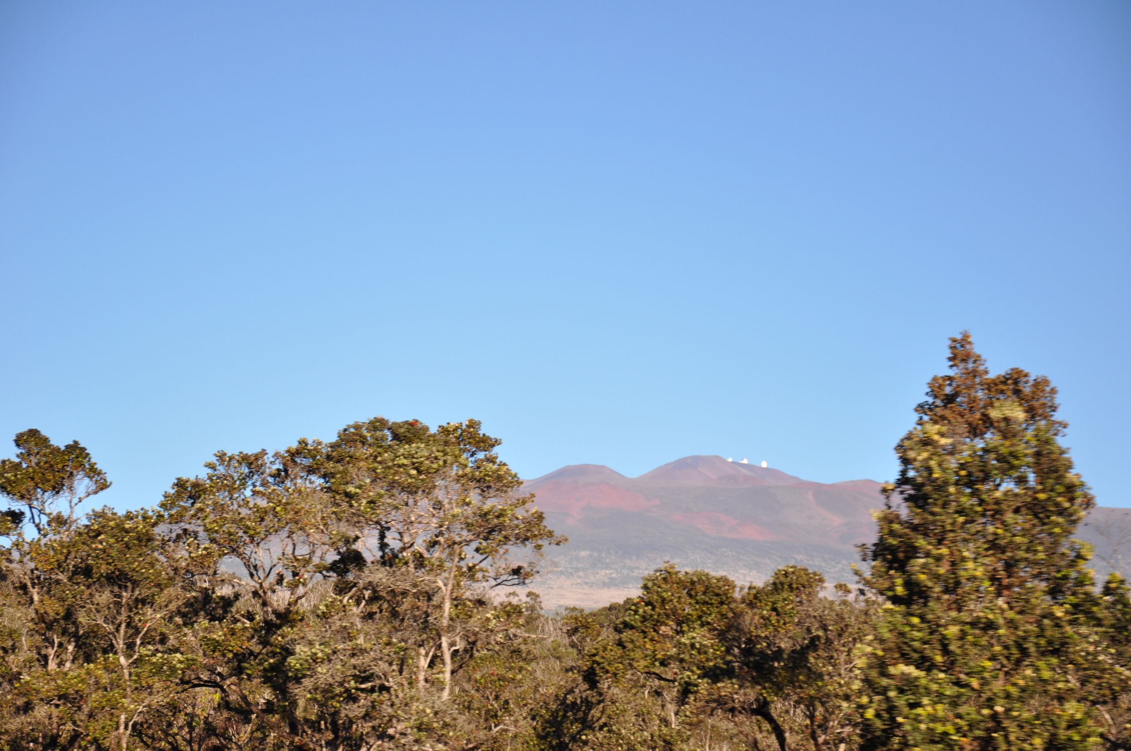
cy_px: 376
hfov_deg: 18.2
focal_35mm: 112
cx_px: 566
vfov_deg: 12.1
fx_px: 3530
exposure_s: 1/640
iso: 200
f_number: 6.3
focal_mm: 75
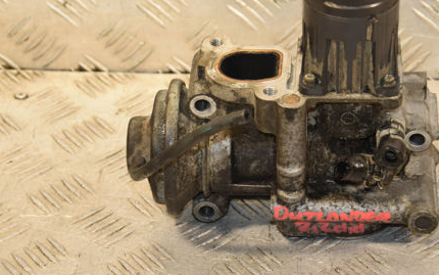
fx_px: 1687
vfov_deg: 9.3
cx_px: 250
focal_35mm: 141
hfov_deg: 14.8
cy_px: 81
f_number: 5.3
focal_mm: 62
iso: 800
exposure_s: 1/160
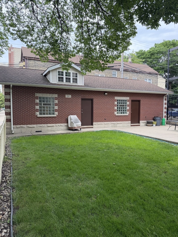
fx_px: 165
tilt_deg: -4.1
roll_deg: -0.7
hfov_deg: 56.8
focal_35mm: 24
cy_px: 118
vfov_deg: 71.6
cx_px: 89
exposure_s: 1/488
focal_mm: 6.76
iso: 100
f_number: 1.78
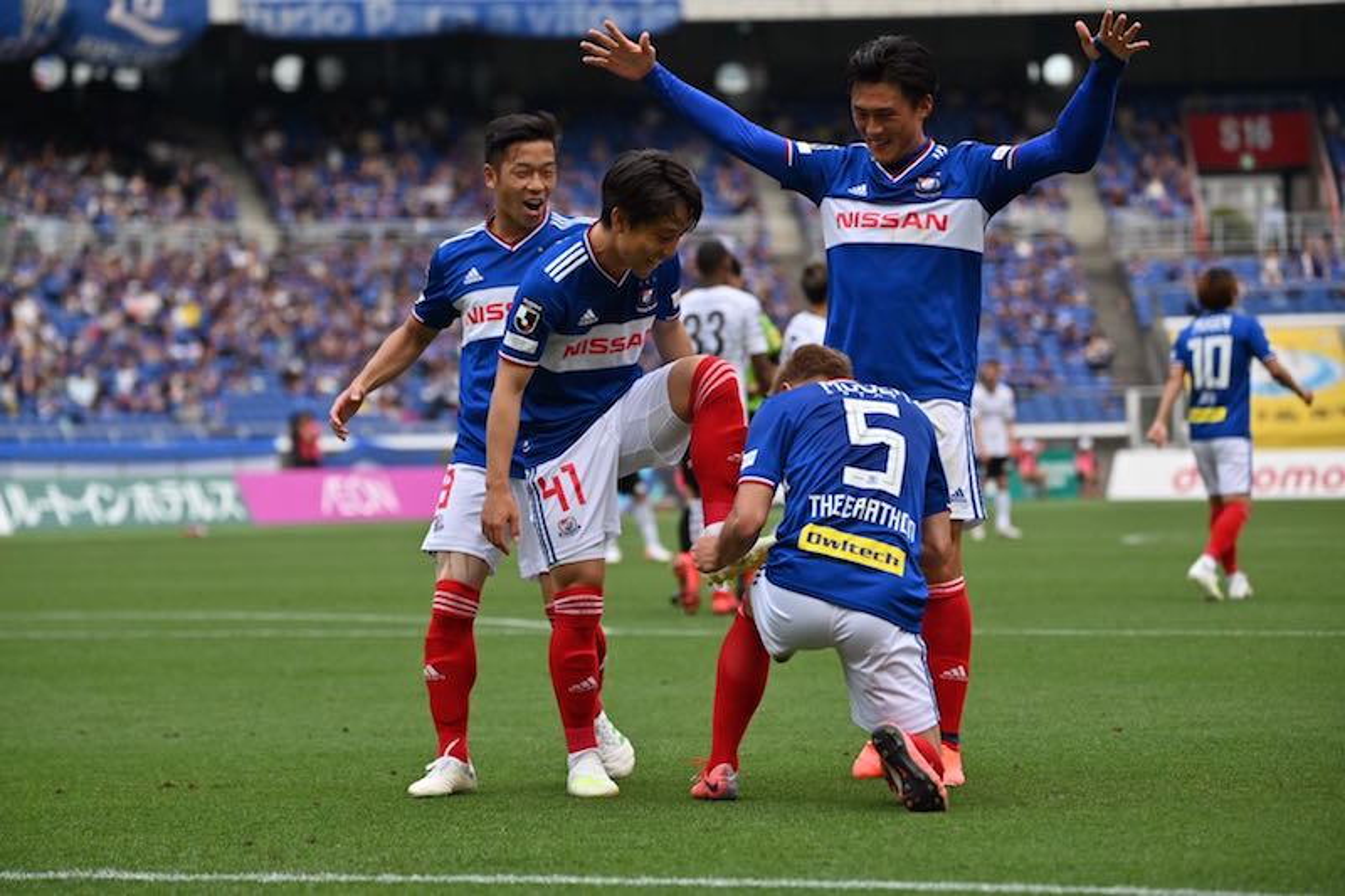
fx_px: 7470
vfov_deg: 6.9
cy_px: 448
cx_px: 672
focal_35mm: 200
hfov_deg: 10.3
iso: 500
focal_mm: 200
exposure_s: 1/1250
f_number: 5.3
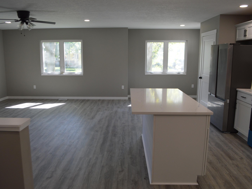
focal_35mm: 30
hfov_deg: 60.0
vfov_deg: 46.8
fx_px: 218
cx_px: 123
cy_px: 96
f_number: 5
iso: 400
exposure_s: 1/100
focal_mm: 18
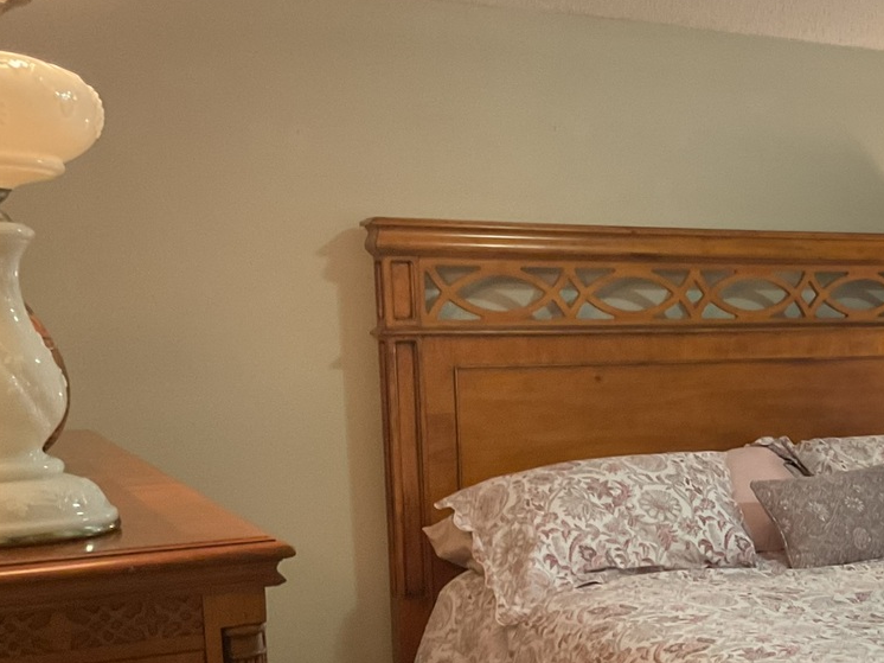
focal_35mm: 56
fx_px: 1430
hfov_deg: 32.7
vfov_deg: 25.7
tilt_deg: -8.8
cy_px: 510
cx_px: 793
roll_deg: -0.4
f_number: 1.8
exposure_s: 1/60
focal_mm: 3
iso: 250
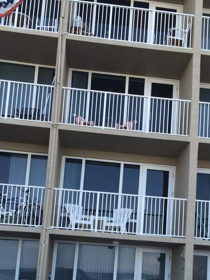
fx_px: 396
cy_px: 215
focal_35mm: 49
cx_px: 123
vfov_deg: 37.8
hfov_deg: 29.6
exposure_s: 1/500
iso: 32
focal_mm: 4.15
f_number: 2.2
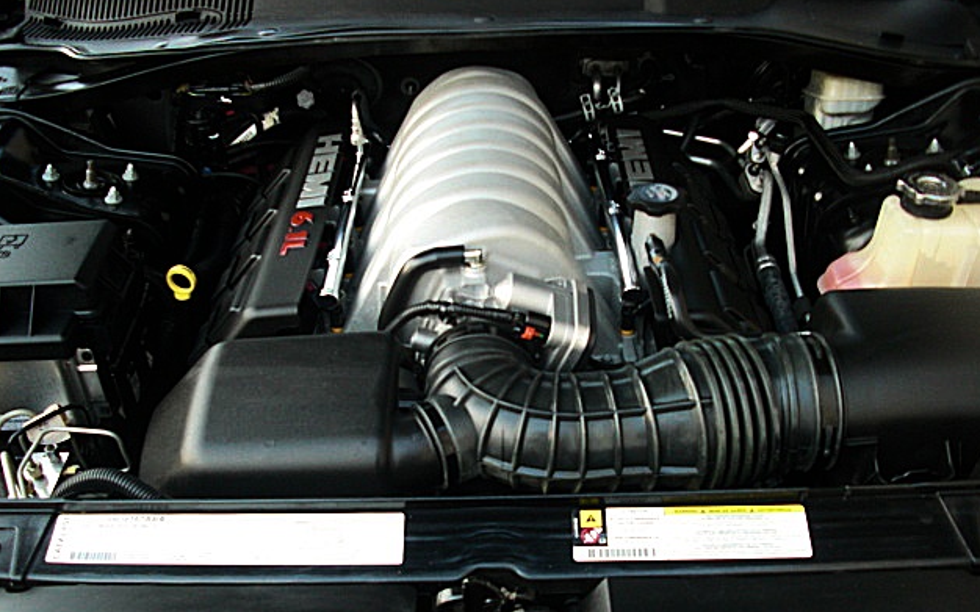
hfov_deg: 50.4
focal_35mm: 39
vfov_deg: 32.7
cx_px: 487
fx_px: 1041
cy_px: 362
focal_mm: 6.3
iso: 200
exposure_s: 1/100
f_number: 2.8
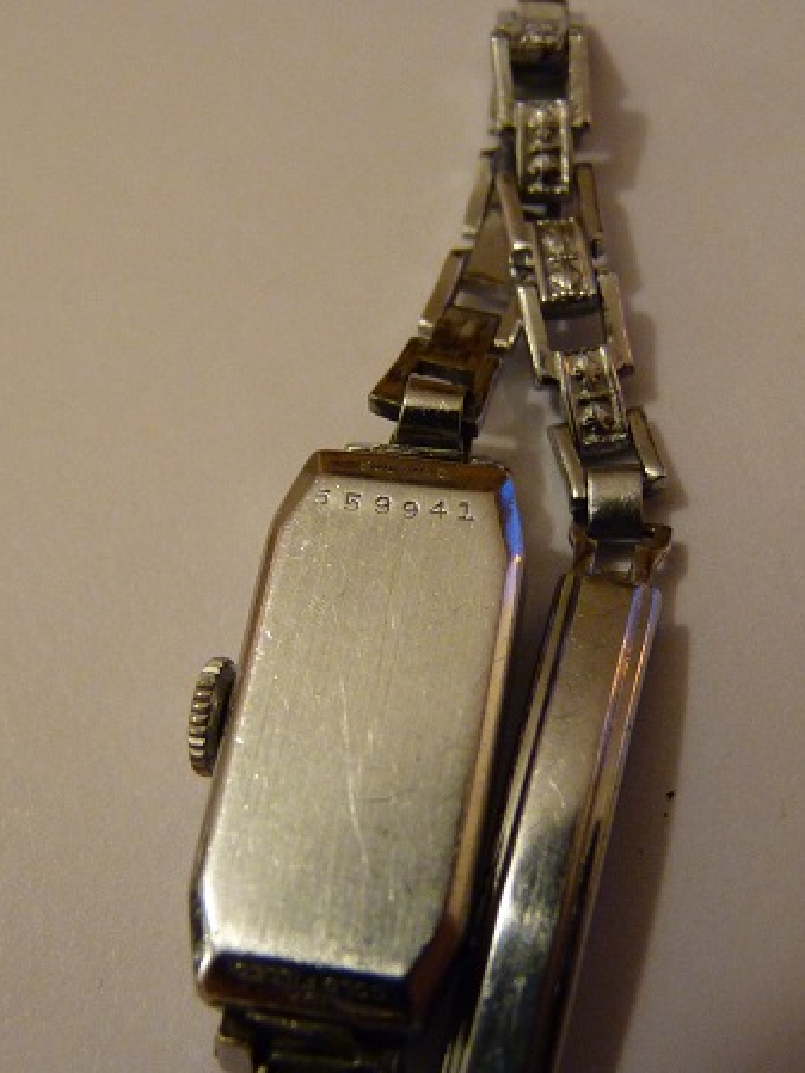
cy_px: 538
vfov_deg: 33.8
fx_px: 1767
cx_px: 377
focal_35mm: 57
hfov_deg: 25.7
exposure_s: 1/20
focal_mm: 7.2
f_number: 3
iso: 400
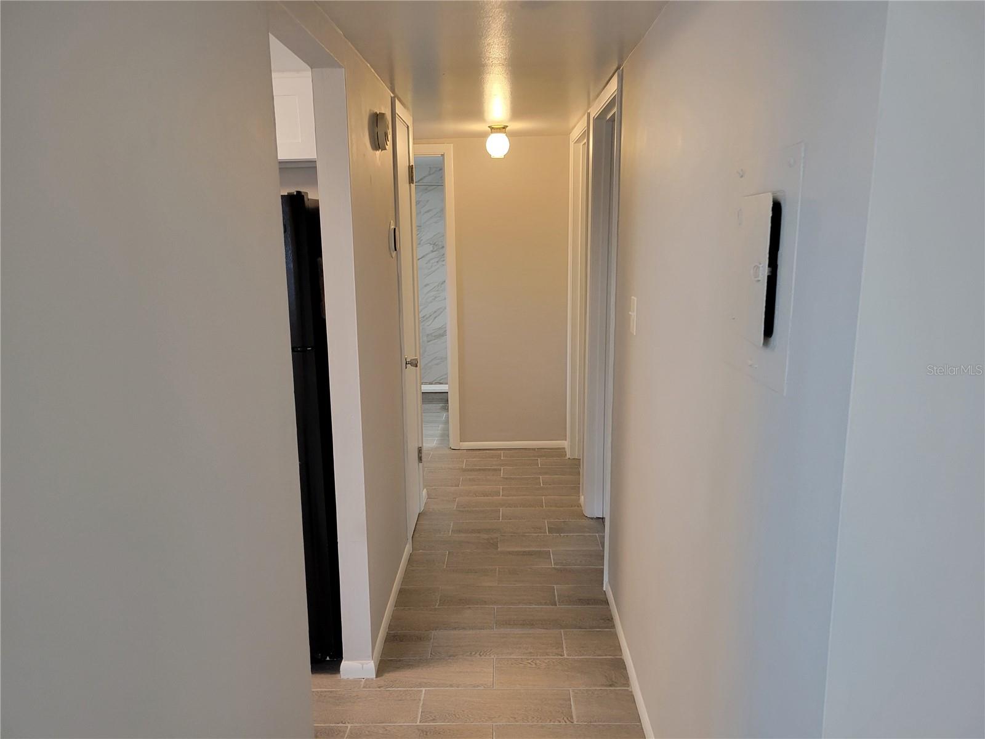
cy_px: 370
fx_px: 740
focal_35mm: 26
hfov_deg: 67.3
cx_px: 492
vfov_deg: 53.1
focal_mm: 5.4
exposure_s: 1/60
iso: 200
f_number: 1.8
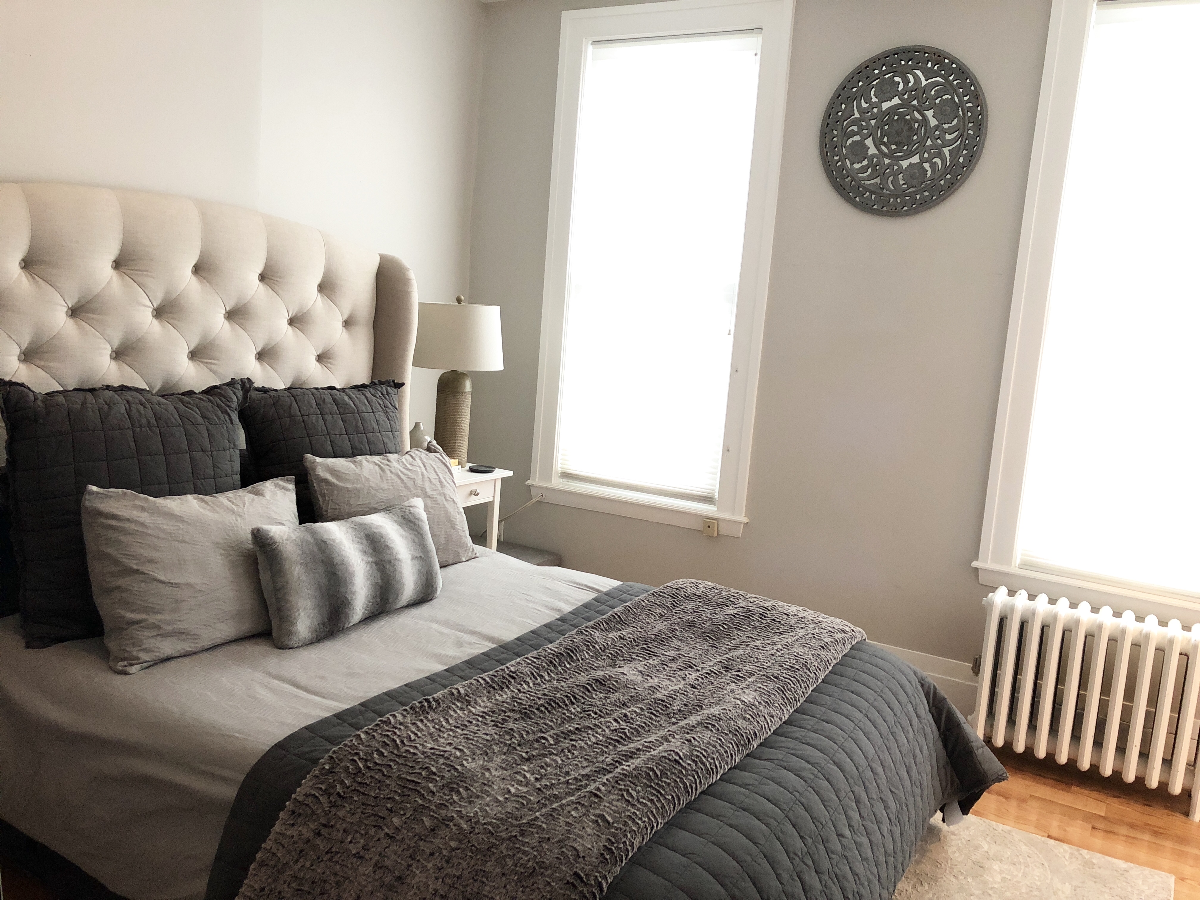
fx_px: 1005
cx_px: 600
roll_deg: -3.3
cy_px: 450
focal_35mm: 29
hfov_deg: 61.7
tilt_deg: -7.3
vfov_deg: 48.2
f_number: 1.8
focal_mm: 3.99
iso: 100
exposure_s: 1/11
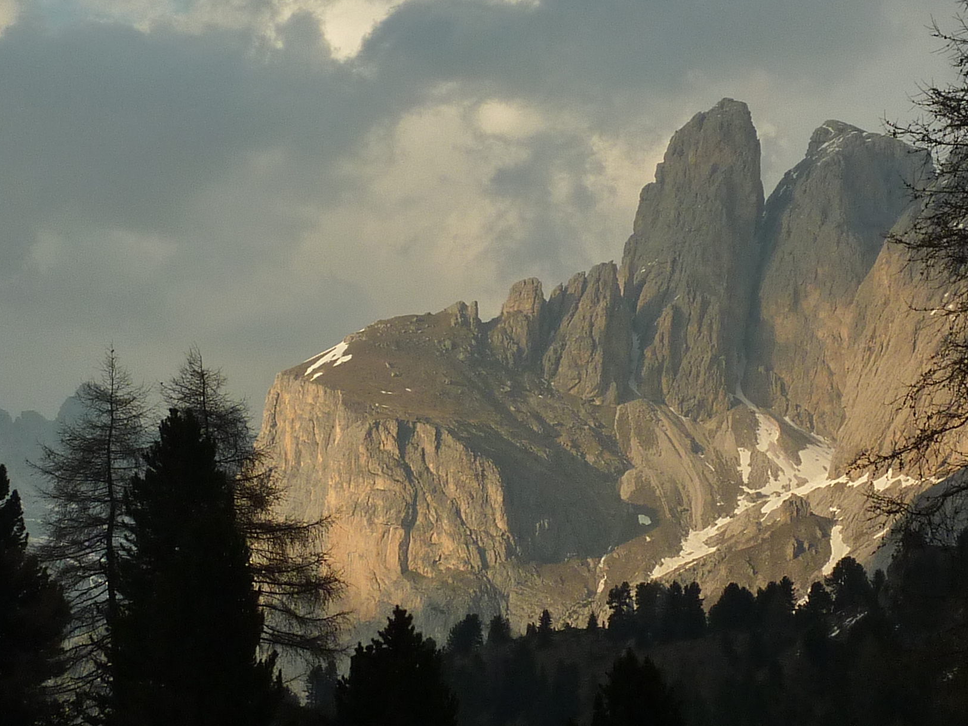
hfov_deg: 20.4
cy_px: 289
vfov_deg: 15.4
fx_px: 2685
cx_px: 577
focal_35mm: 96
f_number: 5
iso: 125
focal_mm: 6.9
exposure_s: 1/500
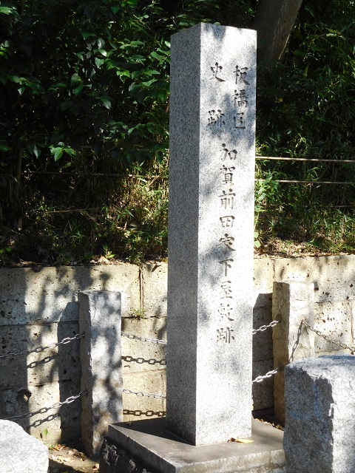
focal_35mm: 55
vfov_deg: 34.9
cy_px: 236
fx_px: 752
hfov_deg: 26.6
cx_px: 178
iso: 125
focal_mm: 9.8
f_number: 4.2
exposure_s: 1/200
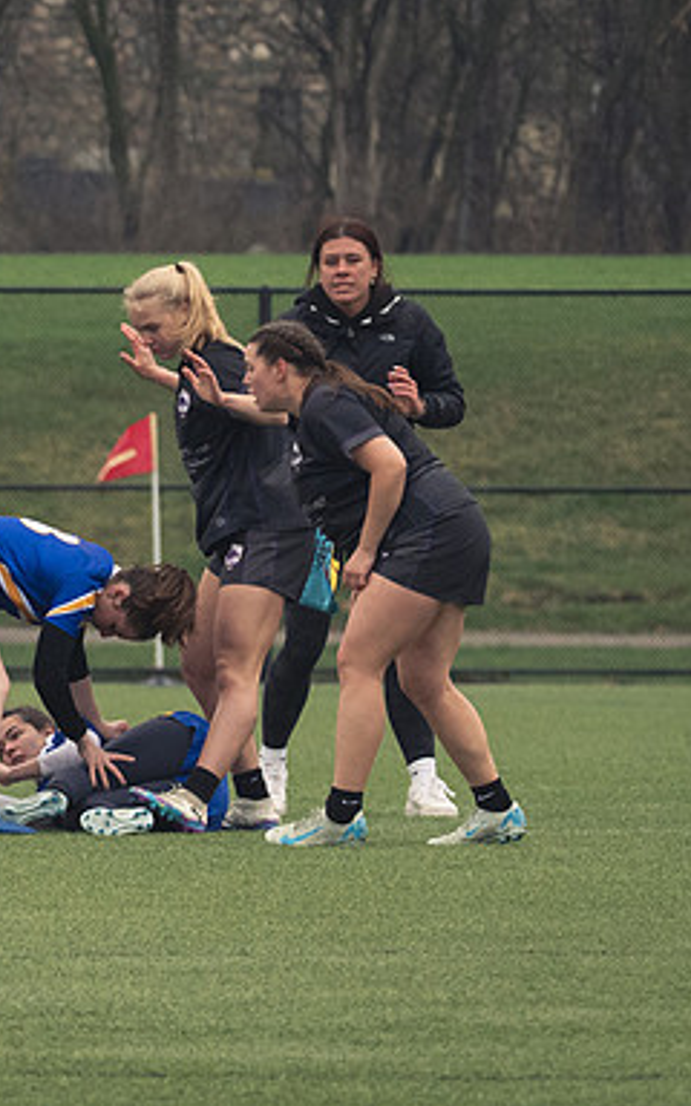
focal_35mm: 881
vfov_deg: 2.4
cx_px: -356
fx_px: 26546
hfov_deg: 1.5
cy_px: 749
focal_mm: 280
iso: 2200
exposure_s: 1/800
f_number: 6.3
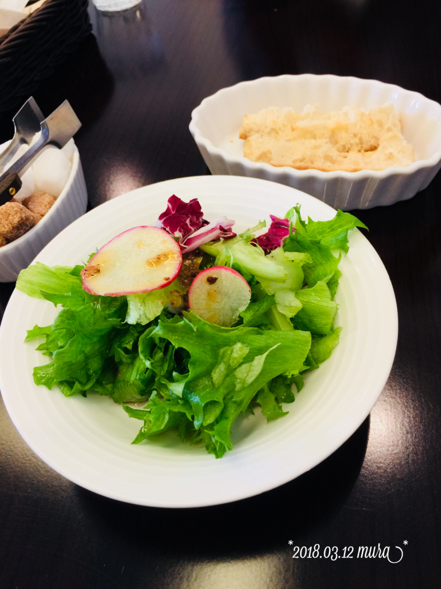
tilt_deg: -50.8
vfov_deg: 61.7
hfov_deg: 48.2
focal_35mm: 29
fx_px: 493
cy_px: 294
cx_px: 220
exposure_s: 1/17
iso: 50
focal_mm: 4.15
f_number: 2.2
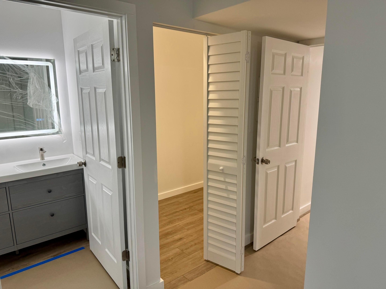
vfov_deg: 56.8
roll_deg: +0.0
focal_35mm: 24
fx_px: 268
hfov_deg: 71.6
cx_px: 193
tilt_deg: -9.8
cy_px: 144
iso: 125
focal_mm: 6.76
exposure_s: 1/60
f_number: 1.78
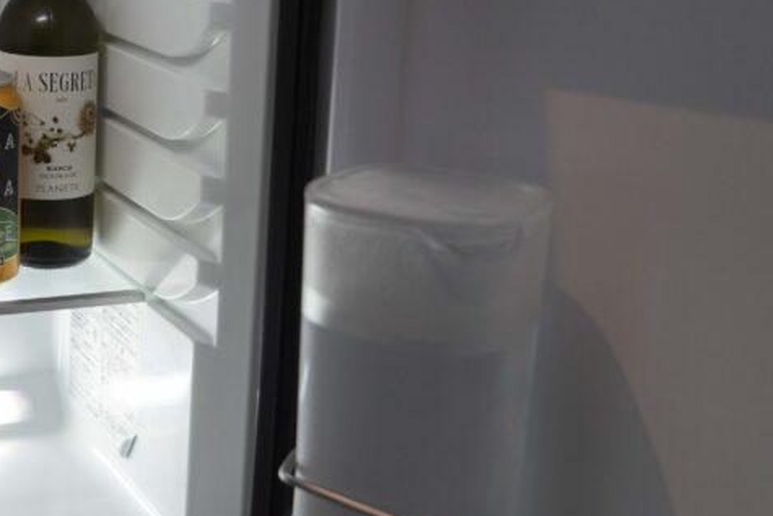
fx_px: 1482
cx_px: 31
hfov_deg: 27.8
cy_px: 159
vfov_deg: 19.7
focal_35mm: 69
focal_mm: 32
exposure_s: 1/160
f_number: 4.5
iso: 1000
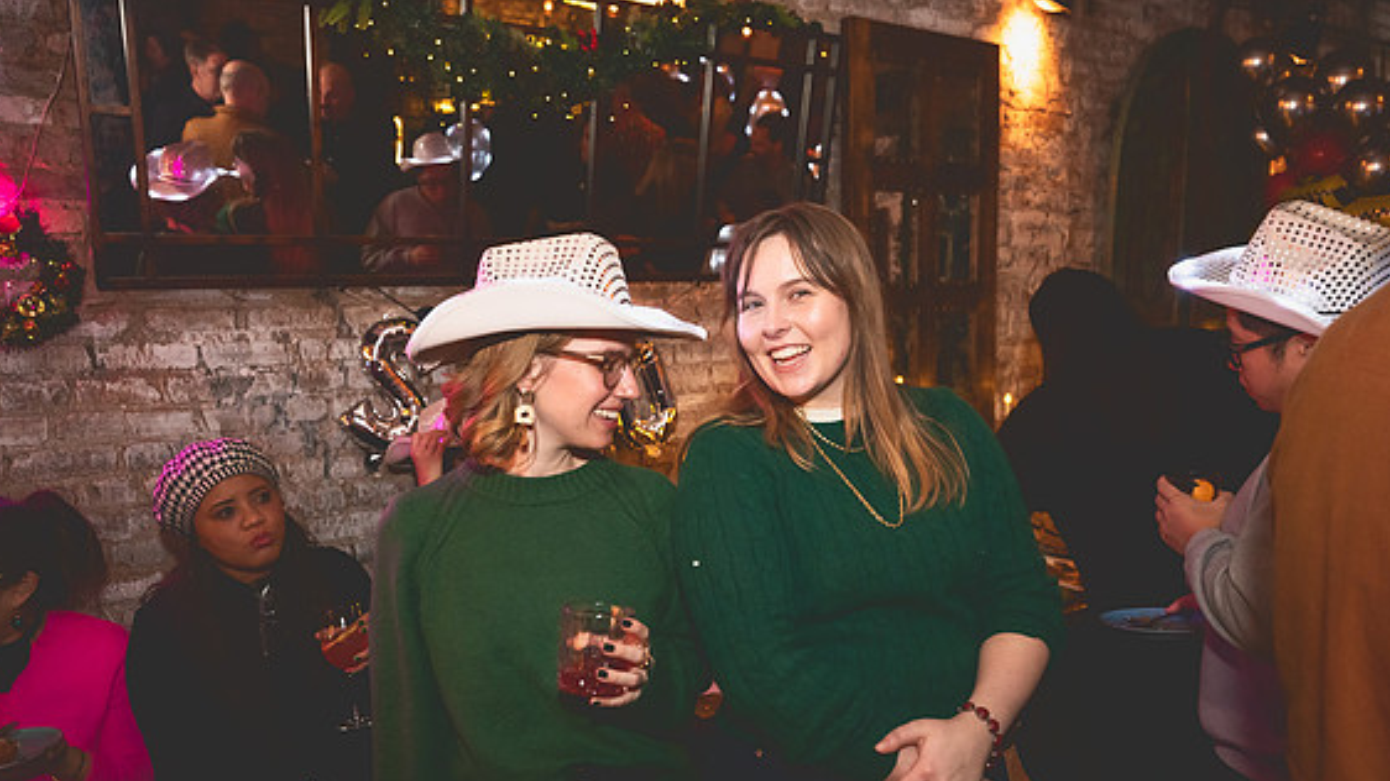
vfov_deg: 42.6
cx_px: 680
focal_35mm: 27
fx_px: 995
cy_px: 476
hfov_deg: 69.9
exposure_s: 1/100
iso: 3200
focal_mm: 24
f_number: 3.2
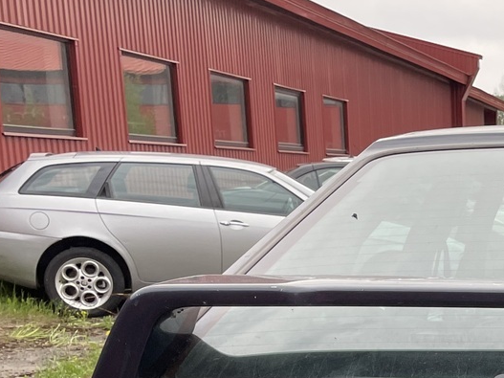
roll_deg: -1.2
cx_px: 678
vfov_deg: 17.7
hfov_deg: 21.9
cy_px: 467
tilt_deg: -13.0
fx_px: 1150
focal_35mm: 79
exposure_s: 1/121
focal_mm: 4.2
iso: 80
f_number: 1.6
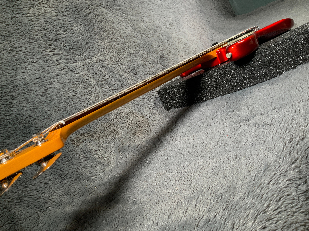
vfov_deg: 48.2
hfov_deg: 61.7
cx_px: 154
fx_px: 259
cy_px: 116
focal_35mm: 29
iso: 50
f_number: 1.8
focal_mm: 3
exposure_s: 1/104
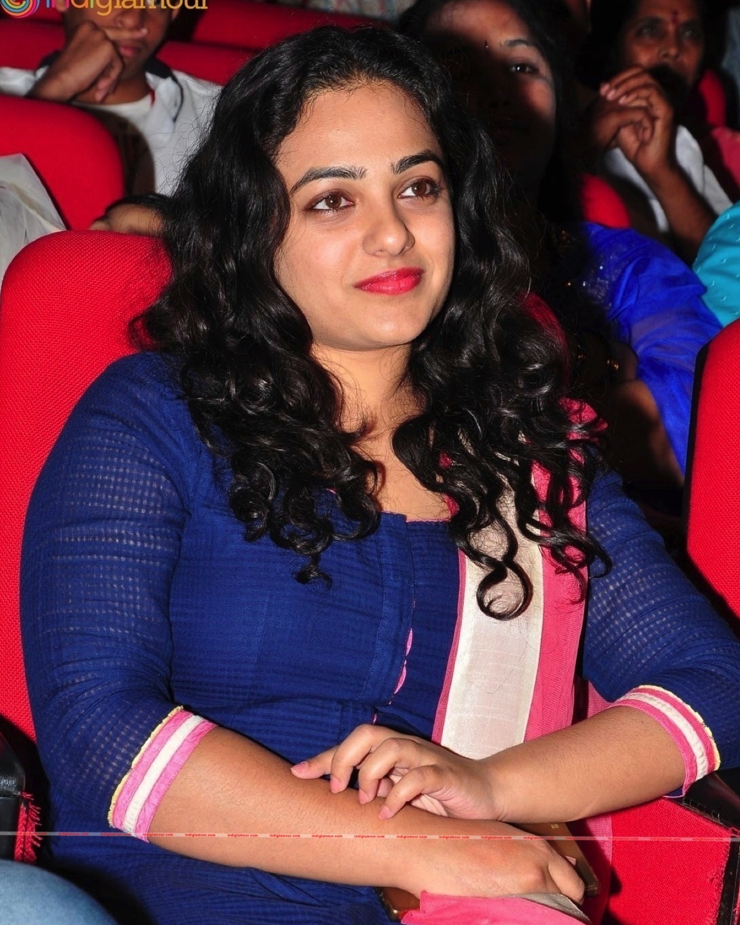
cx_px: 369
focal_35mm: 119
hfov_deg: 13.0
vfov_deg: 16.2
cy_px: 535
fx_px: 3258
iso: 320
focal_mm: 70
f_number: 11
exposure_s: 1/125
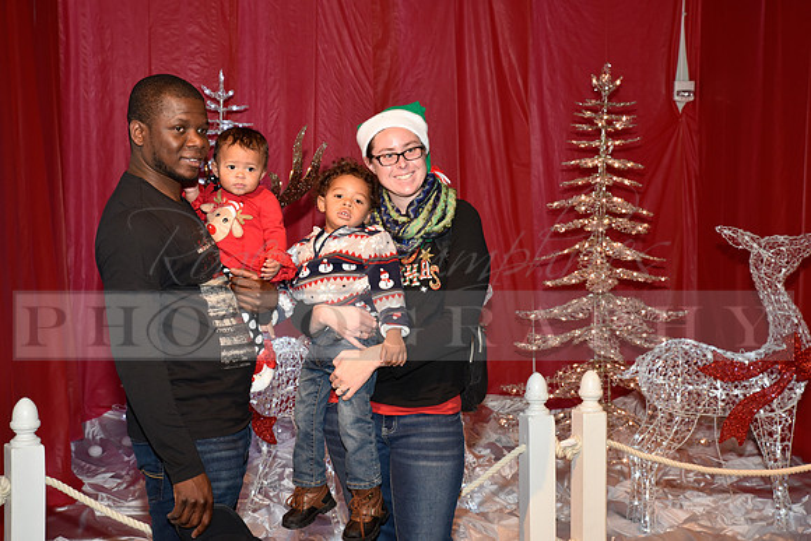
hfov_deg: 38.2
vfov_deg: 26.0
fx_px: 1172
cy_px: 270
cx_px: 406
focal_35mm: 52
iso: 1600
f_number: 8
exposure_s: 1/60
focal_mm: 52
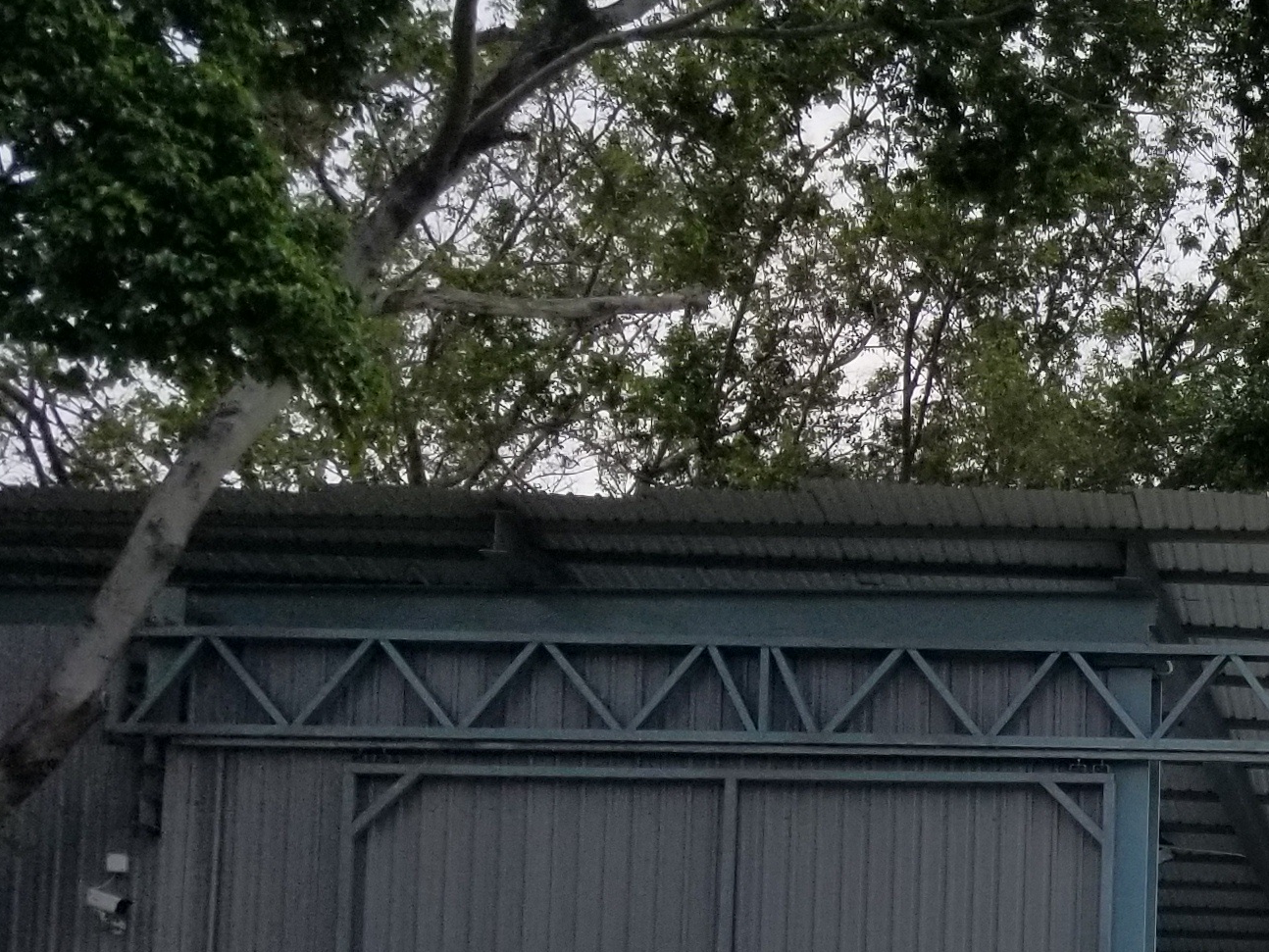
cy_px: 1278
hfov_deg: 20.4
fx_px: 2970
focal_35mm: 81
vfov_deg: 17.0
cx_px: 1940
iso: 50
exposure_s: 1/3640
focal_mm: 4.25
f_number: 1.7
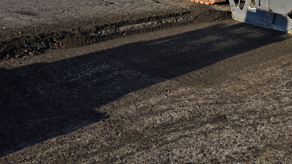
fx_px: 441
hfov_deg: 35.6
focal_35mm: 57
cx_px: 229
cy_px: -45
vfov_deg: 19.5
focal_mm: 5.4
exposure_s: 1/1824
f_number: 1.8
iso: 25
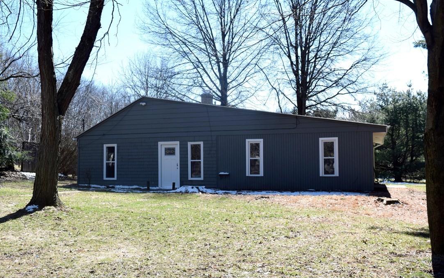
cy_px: 142
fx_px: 466
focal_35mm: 39
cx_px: 222
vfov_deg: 33.2
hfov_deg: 50.9
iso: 200
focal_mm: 25
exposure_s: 1/320
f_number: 9
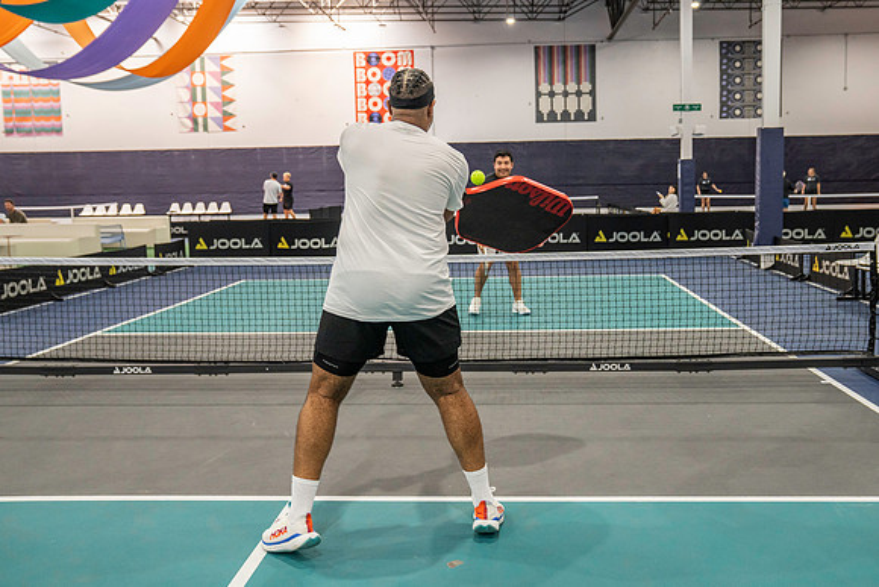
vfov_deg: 37.3
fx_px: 869
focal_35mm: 36
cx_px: 475
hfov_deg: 53.6
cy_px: 270
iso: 2000
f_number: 4
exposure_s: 1/320
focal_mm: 32
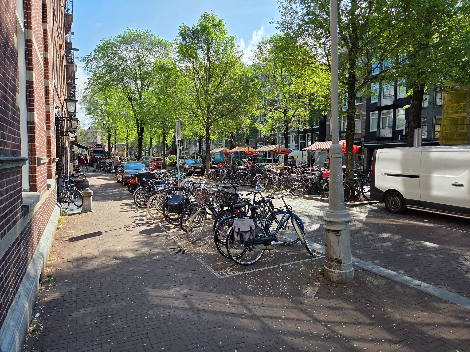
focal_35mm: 23
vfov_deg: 58.9
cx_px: 235
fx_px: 312
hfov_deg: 73.9
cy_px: 176
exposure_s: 1/3264
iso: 80
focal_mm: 5.4
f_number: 1.8
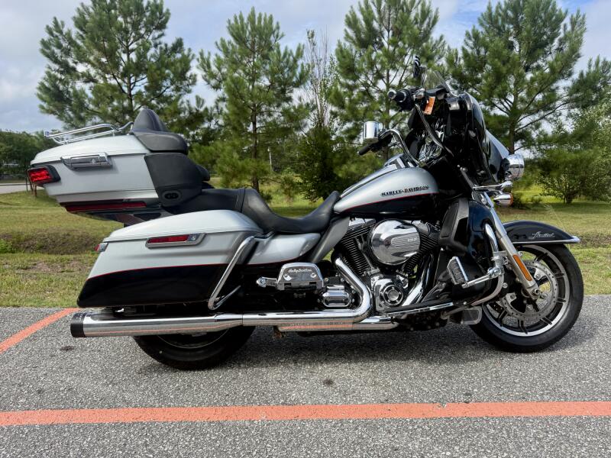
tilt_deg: -8.0
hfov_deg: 71.6
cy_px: 229
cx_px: 306
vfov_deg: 56.8
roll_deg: +0.4
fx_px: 424
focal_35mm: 24
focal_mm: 6.76
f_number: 1.78
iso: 125
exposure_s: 1/3584
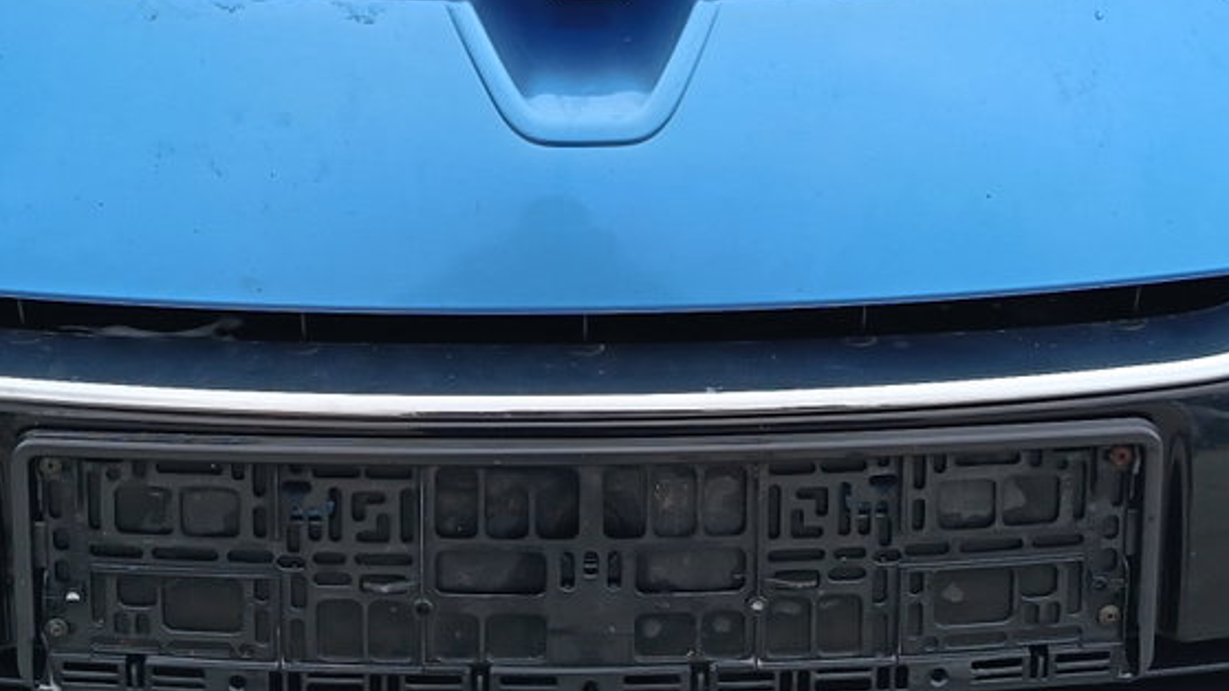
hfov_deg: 28.2
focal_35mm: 75
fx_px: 2444
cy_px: -64
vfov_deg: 15.7
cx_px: 546
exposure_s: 1/103
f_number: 1.75
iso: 100
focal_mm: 5.25
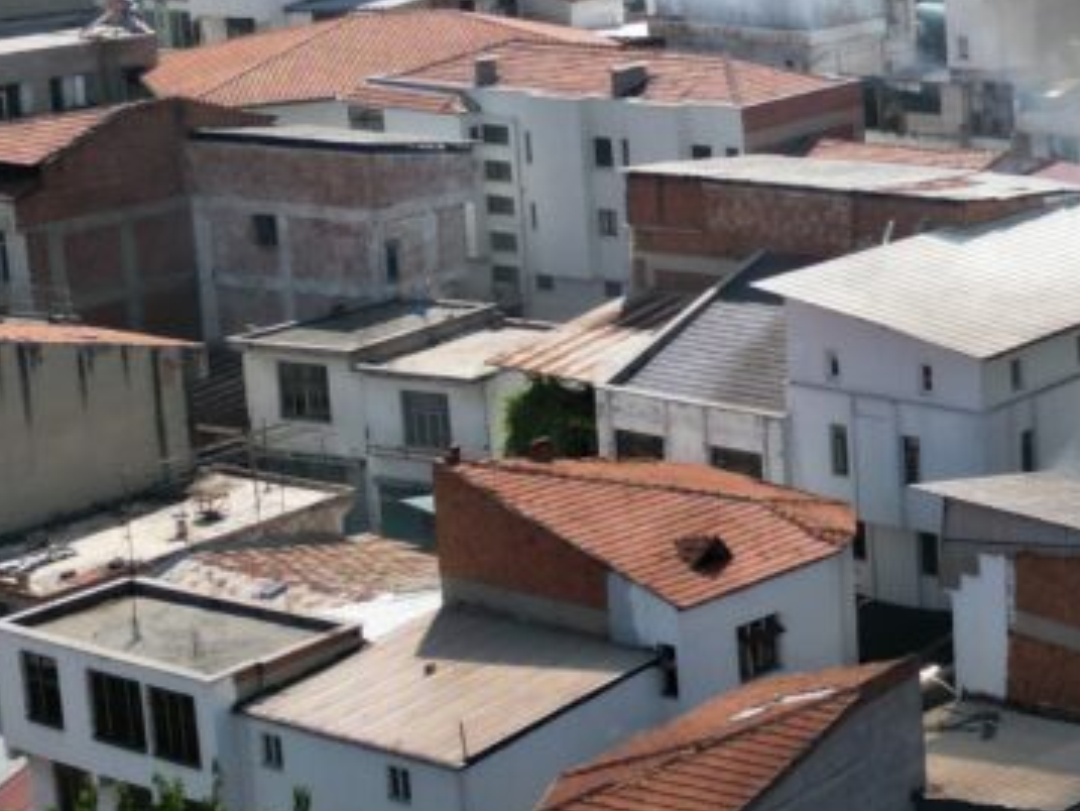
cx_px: 1694
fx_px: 2684
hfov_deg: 19.4
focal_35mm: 86
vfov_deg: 17.0
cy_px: 124
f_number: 1.7
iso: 140
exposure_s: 1/4000
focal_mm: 6.72
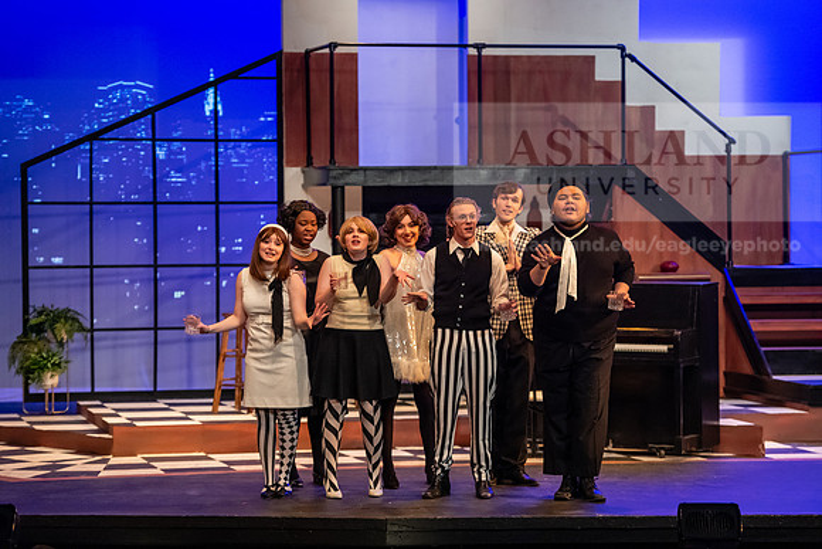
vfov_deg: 11.8
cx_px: 411
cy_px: 274
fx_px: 2649
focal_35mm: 116
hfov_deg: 17.6
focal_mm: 116
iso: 3200
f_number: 3.2
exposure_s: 1/200
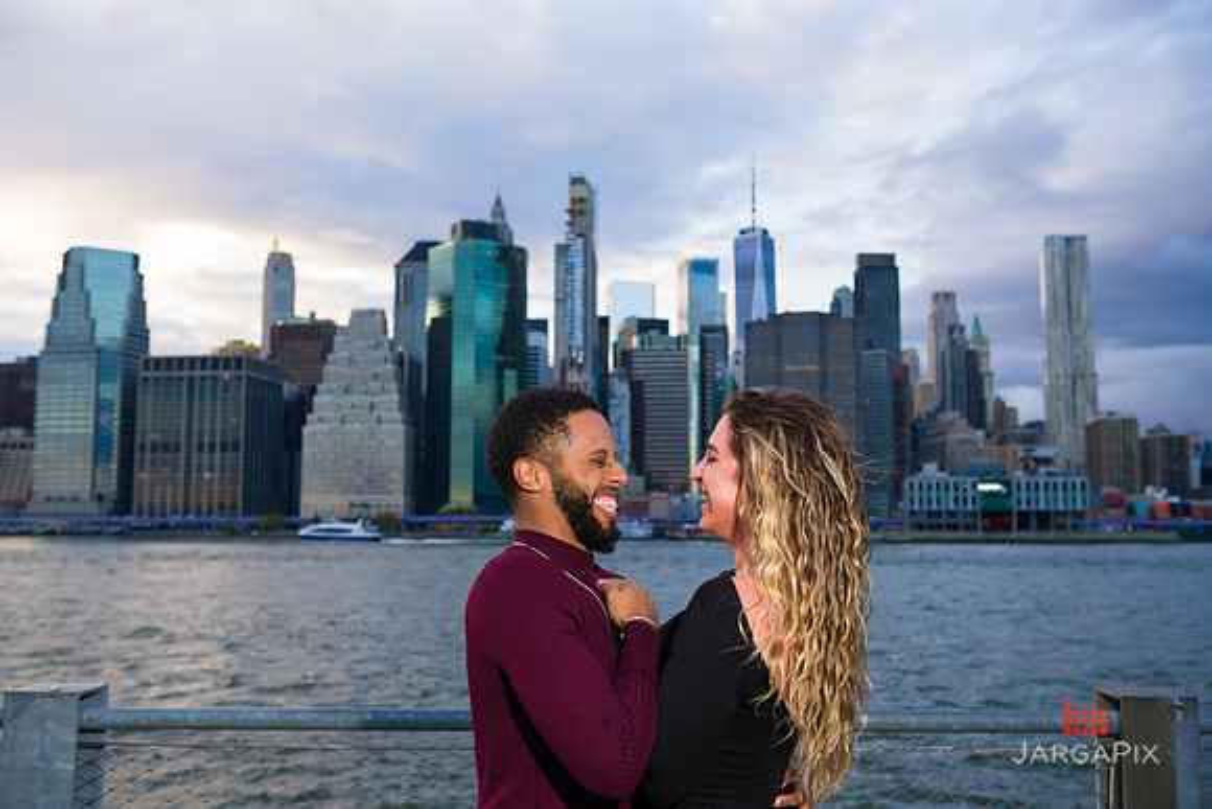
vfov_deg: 35.1
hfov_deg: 50.7
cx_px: 606
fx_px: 1280
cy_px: 404
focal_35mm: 38
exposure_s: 1/200
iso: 250
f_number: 4
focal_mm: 38
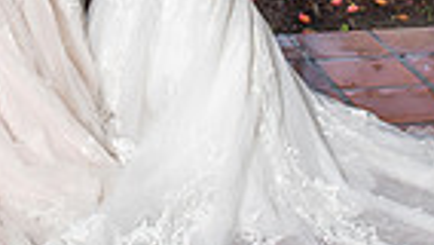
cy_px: -170
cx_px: 116
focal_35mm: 103
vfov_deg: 11.1
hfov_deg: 20.6
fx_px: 1186
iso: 250
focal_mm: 24
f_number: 5.6
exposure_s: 1/200
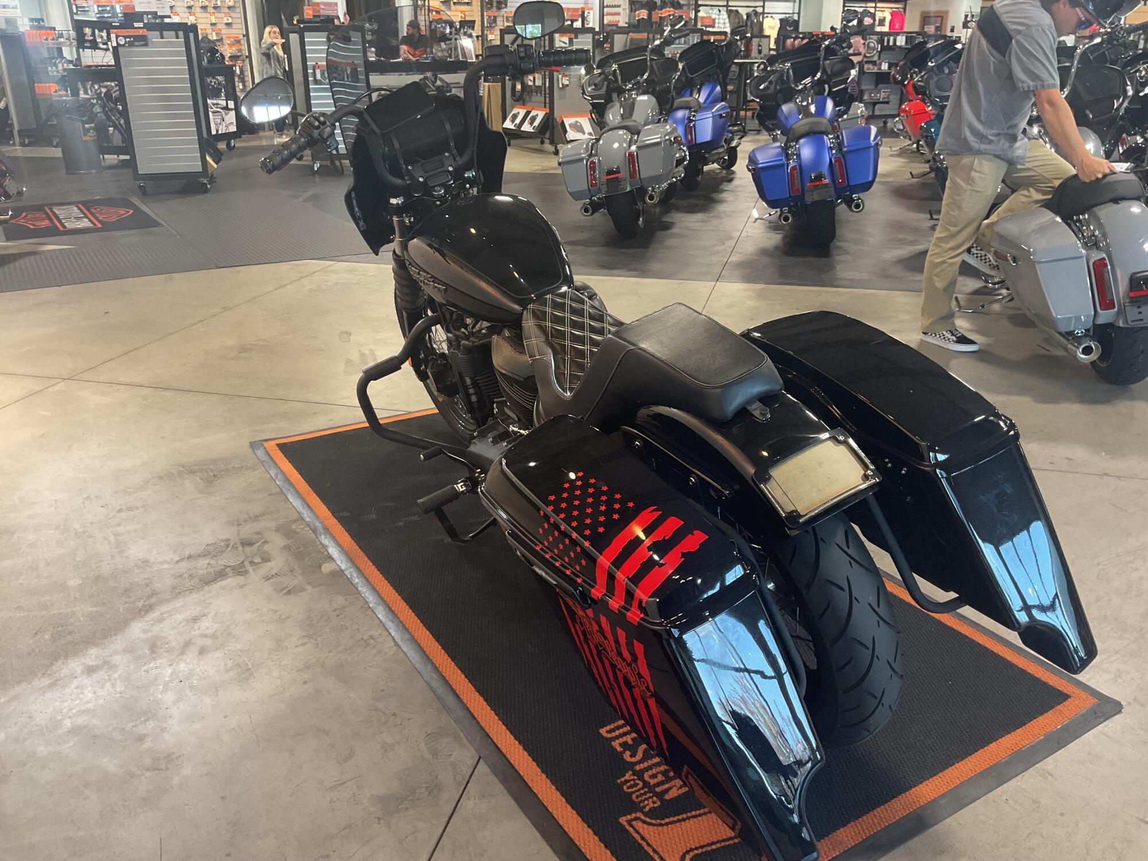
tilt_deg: -22.9
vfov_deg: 48.2
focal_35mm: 29
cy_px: 430
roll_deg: +1.2
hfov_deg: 61.7
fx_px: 962
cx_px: 574
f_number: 1.8
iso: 125
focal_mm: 3
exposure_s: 1/50
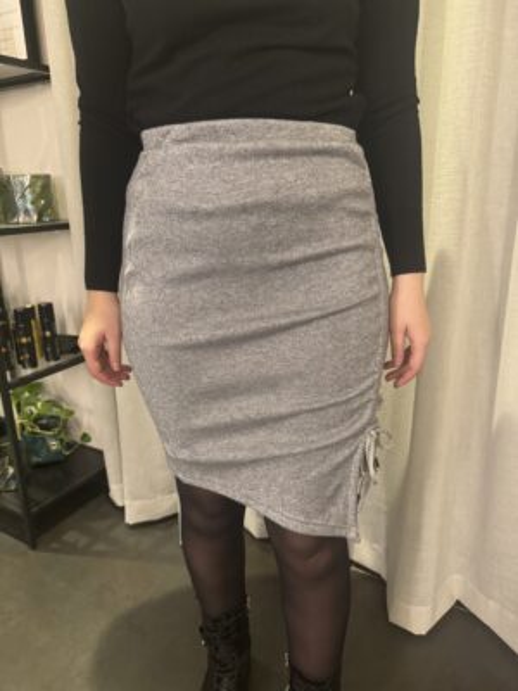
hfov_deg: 56.8
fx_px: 479
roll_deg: +0.8
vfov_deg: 71.6
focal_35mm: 24
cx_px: 259
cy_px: 346
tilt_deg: -17.4
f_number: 1.78
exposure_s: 1/50
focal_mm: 6.86
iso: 800
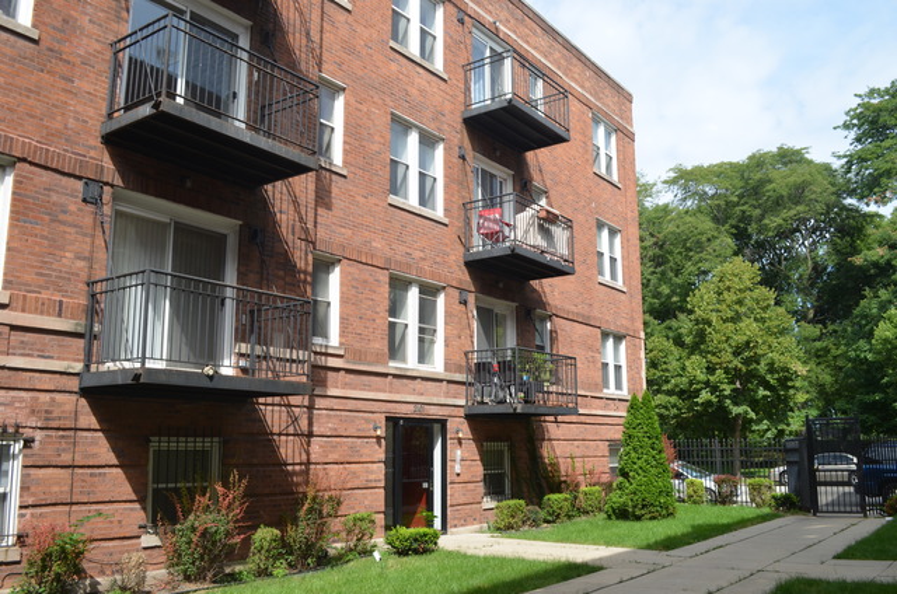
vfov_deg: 39.8
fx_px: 821
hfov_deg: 57.3
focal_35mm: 33
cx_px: 448
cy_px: 297
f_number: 7.1
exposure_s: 1/200
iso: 100
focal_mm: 22
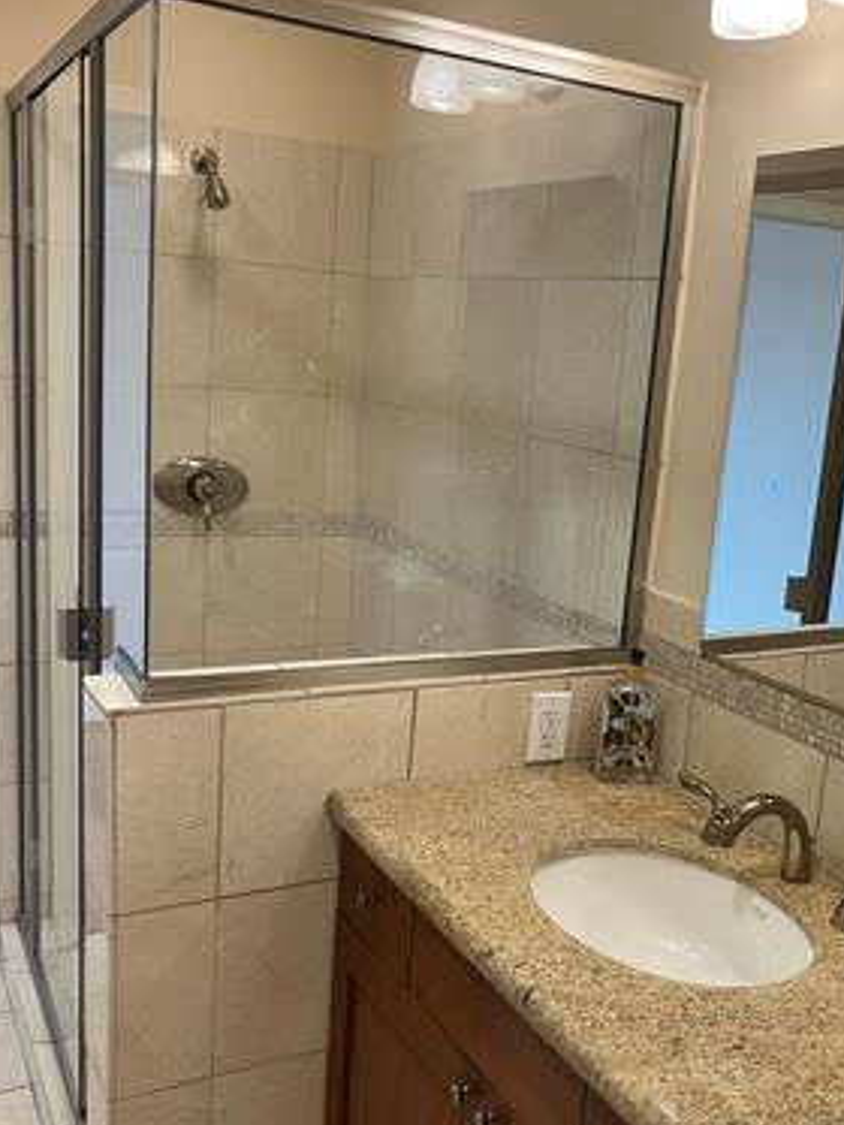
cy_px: 594
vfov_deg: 51.3
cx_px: 528
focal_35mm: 36
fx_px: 1170
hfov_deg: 39.4
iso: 64
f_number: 1.8
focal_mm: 3.99
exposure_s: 1/60
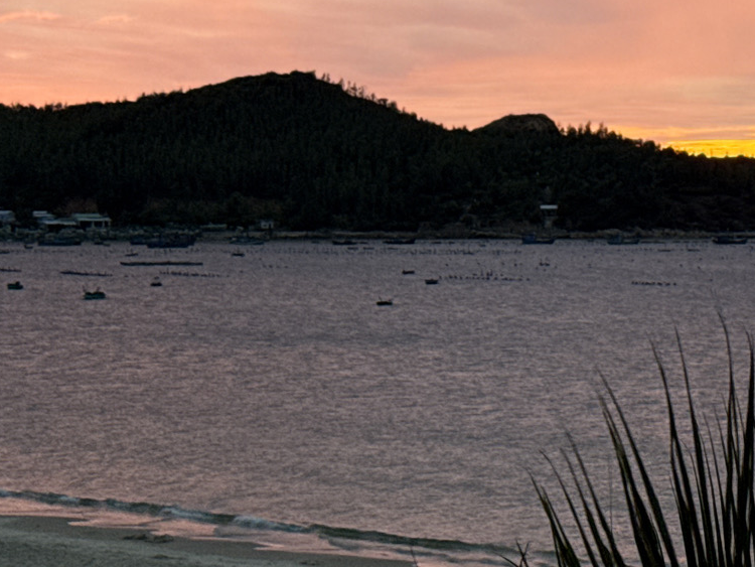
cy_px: -96
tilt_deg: +6.2
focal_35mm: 128
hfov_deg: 15.0
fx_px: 2793
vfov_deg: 11.4
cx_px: 832
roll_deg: -0.5
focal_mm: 6.76
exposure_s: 1/60
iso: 125
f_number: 1.78
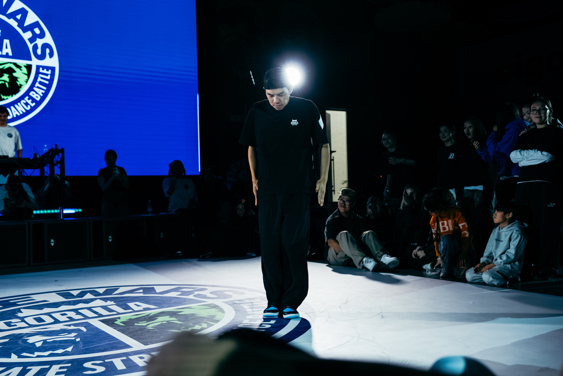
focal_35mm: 38
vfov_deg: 35.1
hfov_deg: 50.7
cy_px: 188
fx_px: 594
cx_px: 282
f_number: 2.8
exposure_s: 1/1000
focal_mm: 38
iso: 3200
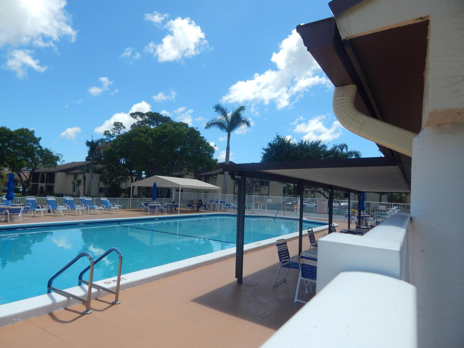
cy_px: 174
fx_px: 295
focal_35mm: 22
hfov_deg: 76.4
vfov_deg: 61.1
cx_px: 232
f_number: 6
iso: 125
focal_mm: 4
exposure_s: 1/800
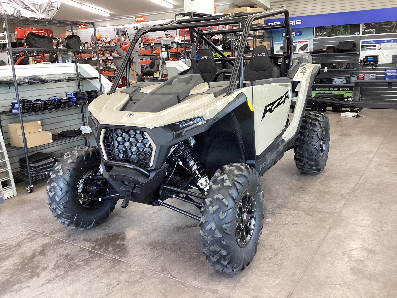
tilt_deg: -14.0
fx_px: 356
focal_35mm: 31
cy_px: 149
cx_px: 198
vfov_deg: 45.4
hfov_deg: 58.4
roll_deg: +3.0
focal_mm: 3.3
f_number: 2.4
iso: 125
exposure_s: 1/60
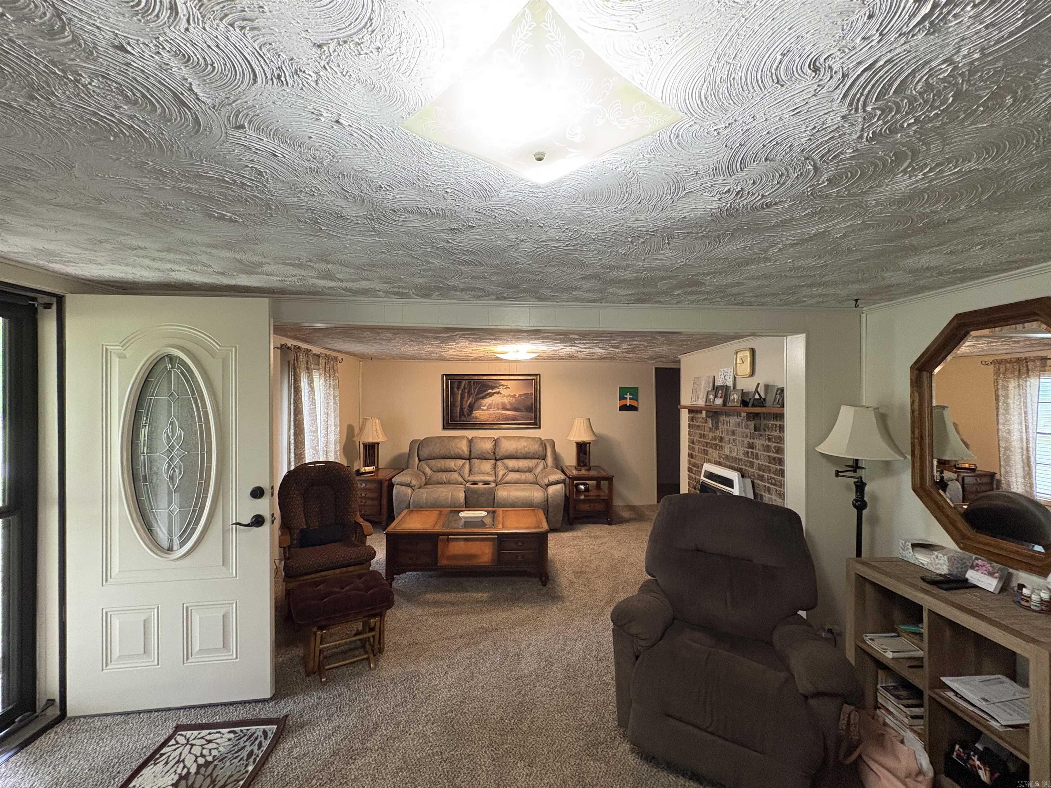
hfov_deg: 102.1
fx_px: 425
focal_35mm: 14
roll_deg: +0.8
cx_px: 526
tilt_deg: +3.0
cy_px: 394
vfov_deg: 85.7
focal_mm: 2.22
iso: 400
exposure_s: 1/60
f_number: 2.2
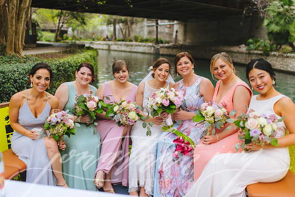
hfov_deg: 54.4
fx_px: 287
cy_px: 98
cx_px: 148
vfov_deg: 37.9
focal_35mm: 35
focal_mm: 35
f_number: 2
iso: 100
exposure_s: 1/4000
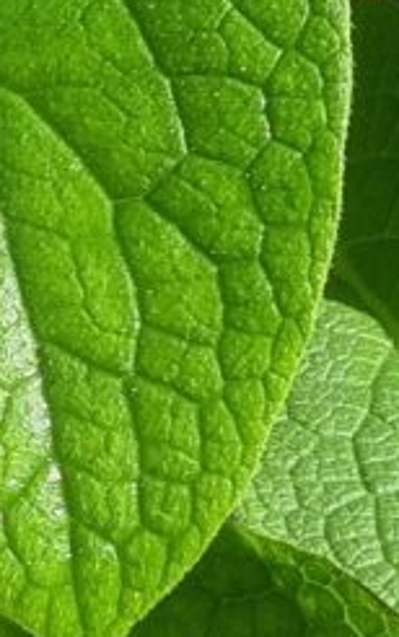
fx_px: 3736
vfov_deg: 9.6
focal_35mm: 215
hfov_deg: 6.1
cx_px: -26
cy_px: -98
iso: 50
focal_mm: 5.4
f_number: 1.8
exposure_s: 1/2432
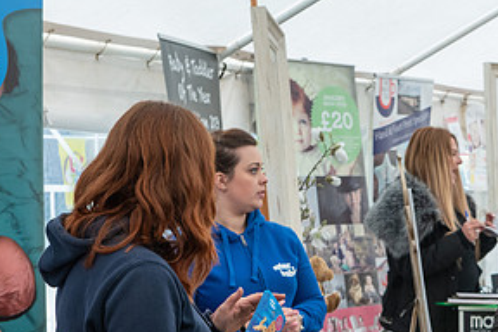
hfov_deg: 17.1
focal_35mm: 117
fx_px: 1618
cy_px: 316
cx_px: 489
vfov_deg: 11.6
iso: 800
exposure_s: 1/250
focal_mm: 58
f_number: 6.3
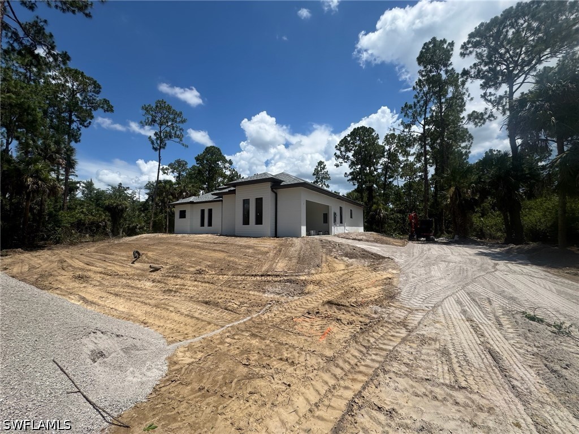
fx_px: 234
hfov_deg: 102.1
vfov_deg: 85.7
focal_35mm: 14
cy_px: 217
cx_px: 290
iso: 50
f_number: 2.2
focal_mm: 2.22
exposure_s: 1/3906
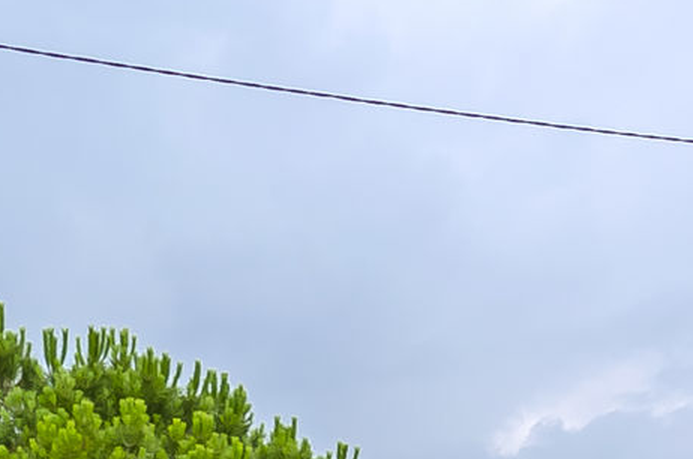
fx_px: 1748
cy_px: 1084
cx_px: 147
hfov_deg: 22.2
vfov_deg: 12.1
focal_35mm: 91
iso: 100
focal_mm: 10
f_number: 7.1
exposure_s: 1/250
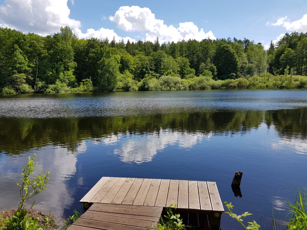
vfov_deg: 53.1
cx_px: 154
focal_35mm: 26
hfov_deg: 67.3
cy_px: 115
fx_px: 231
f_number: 1.7
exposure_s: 1/2080
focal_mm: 4.2
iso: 40
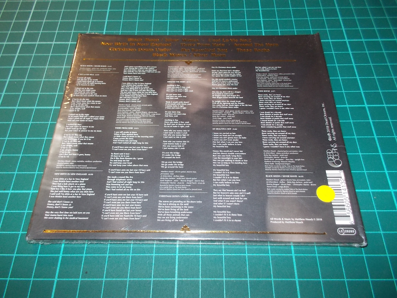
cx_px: 198
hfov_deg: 61.7
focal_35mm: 29
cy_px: 149
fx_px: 333
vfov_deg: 48.2
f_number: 3.3
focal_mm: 4.1
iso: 200
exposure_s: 1/30
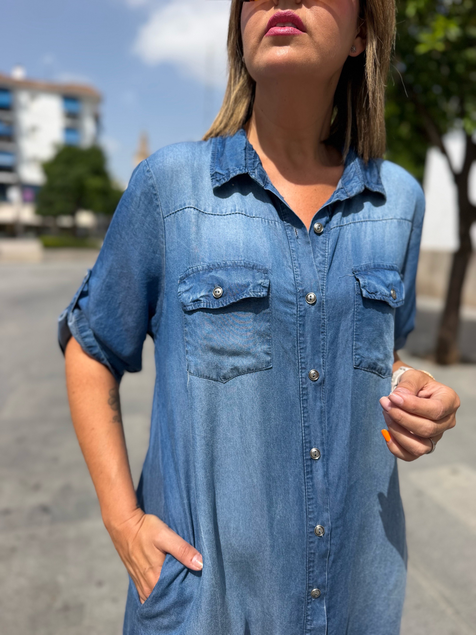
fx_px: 440
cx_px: 238
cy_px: 318
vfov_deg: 71.6
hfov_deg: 56.8
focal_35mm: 24
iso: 80
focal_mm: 6.76
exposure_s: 1/5319
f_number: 1.78
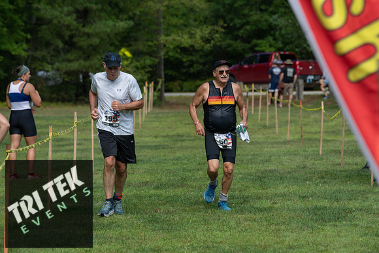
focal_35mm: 200
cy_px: 126
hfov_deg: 10.3
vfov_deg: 6.9
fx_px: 2106
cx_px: 190
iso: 250
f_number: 5.6
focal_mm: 200
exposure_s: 1/800
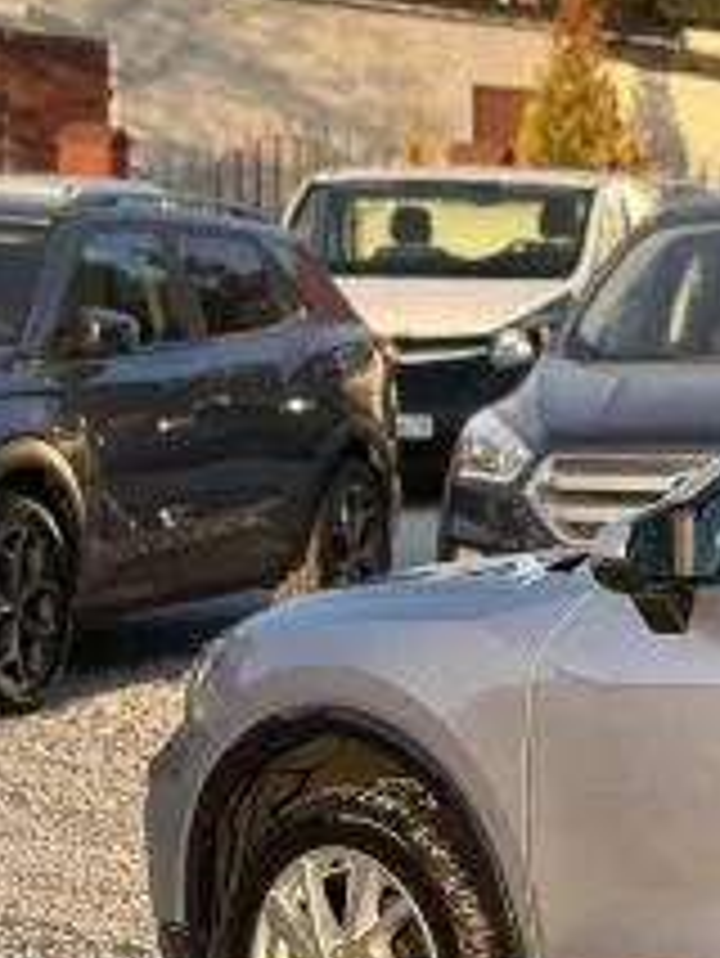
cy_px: 666
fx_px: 3990
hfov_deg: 9.7
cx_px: 1341
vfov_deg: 13.7
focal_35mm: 144
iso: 80
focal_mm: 6.86
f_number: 1.78
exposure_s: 1/1171
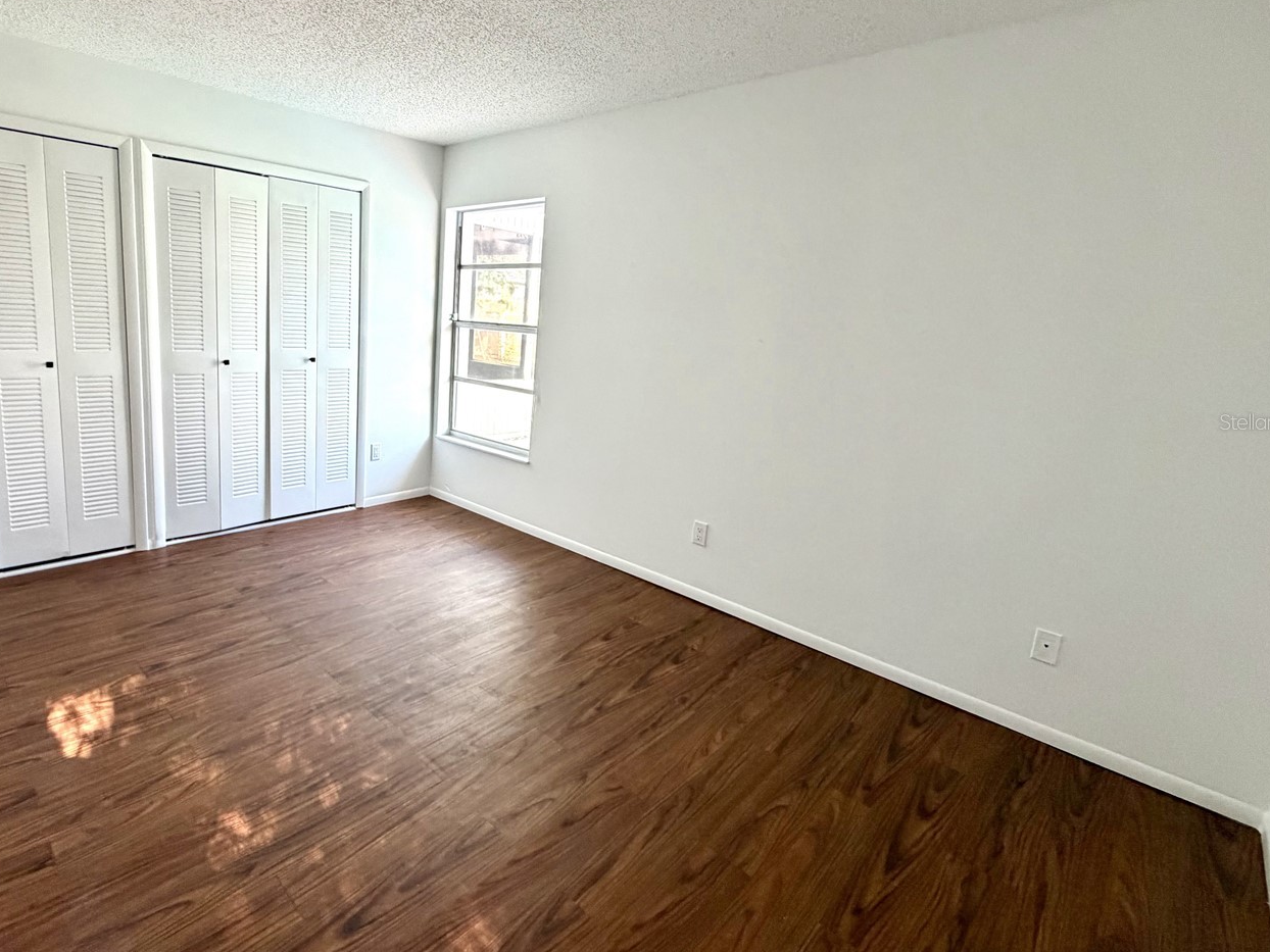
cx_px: 499
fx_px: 660
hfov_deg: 86.5
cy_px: 421
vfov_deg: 71.4
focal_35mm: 18
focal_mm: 2.22
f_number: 2.2
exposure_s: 1/121
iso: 320
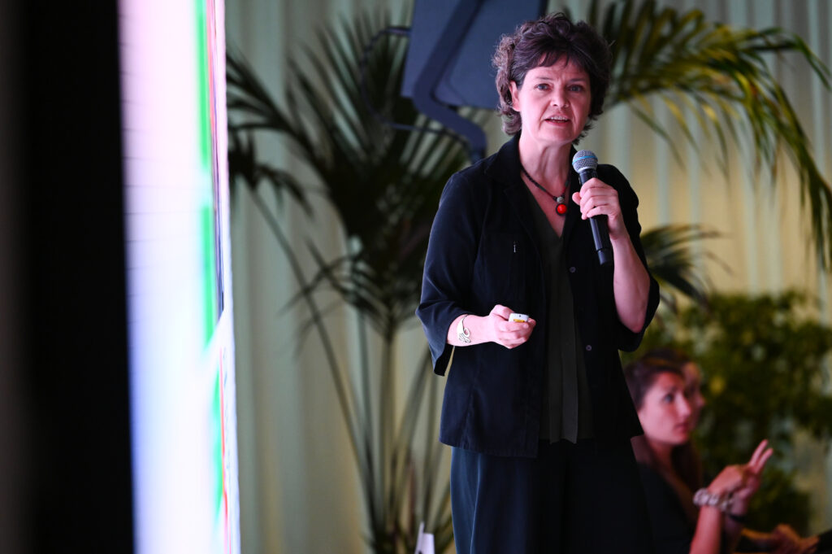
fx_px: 4618
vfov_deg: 6.9
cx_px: 416
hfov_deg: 10.3
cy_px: 277
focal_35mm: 200
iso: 2500
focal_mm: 200
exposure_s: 1/800
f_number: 2.8
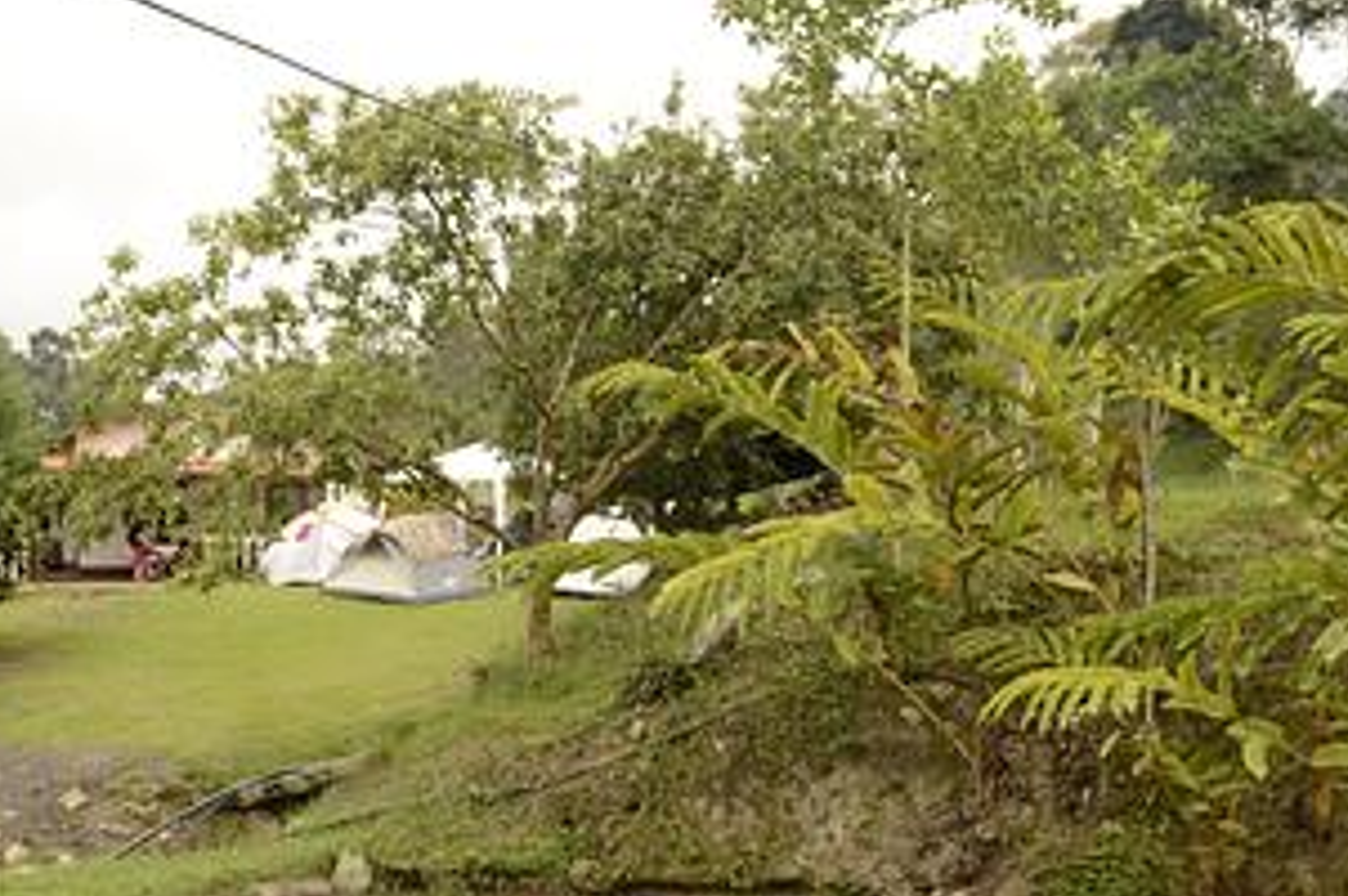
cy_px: 681
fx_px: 1608
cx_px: 596
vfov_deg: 30.6
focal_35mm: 43
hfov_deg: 45.4
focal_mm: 18
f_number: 6.3
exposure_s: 1/640
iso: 800
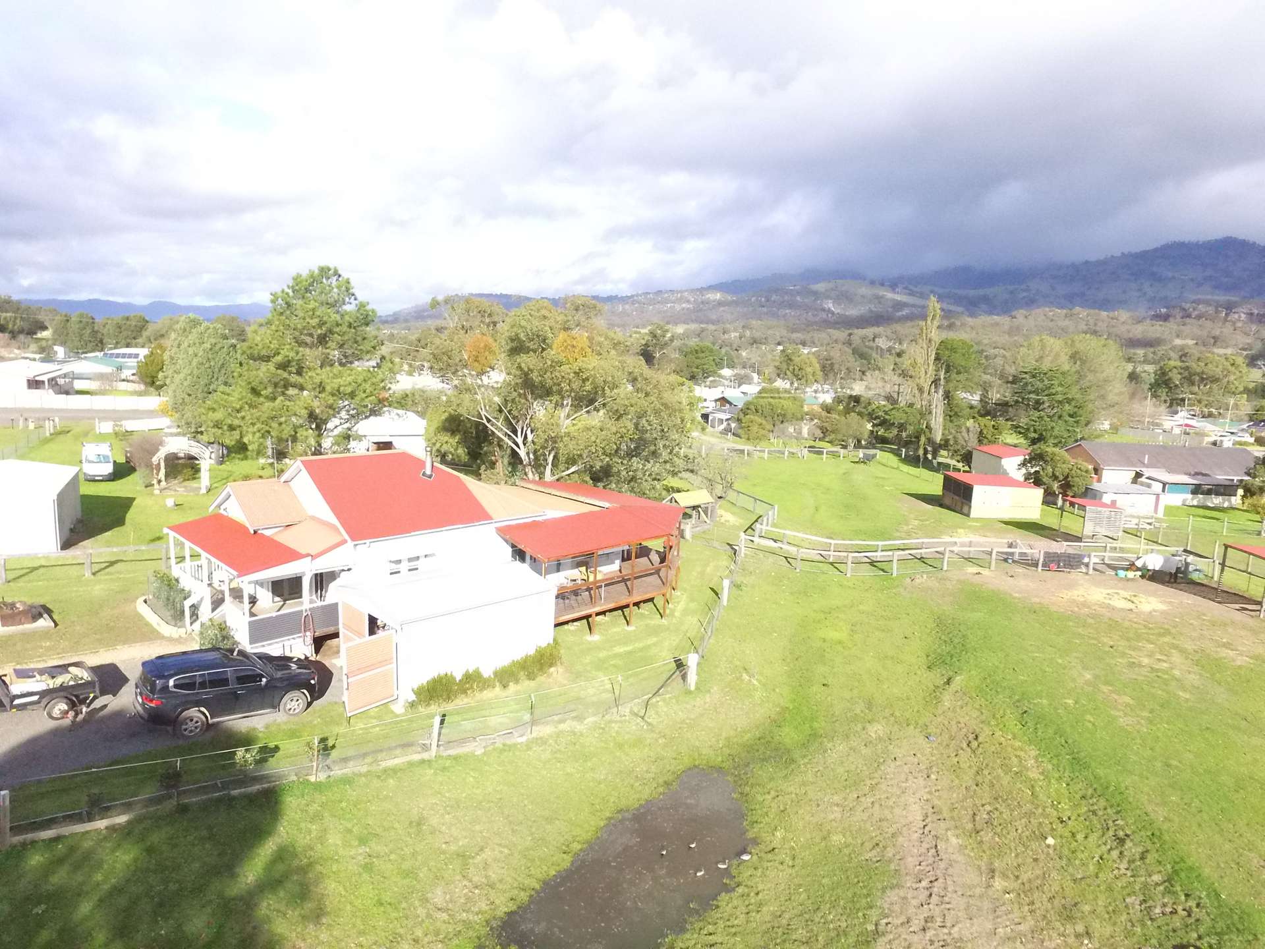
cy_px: 474
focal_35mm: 20
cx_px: 632
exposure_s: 1/6410
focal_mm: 3.61
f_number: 2.8
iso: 1600
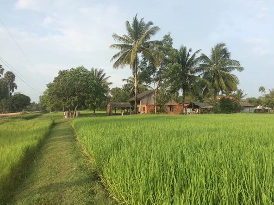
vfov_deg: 48.2
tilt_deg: +0.4
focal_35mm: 29
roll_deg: +0.3
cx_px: 137
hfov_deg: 61.7
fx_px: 230
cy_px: 102
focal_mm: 4.15
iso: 32
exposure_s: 1/1282
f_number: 2.2
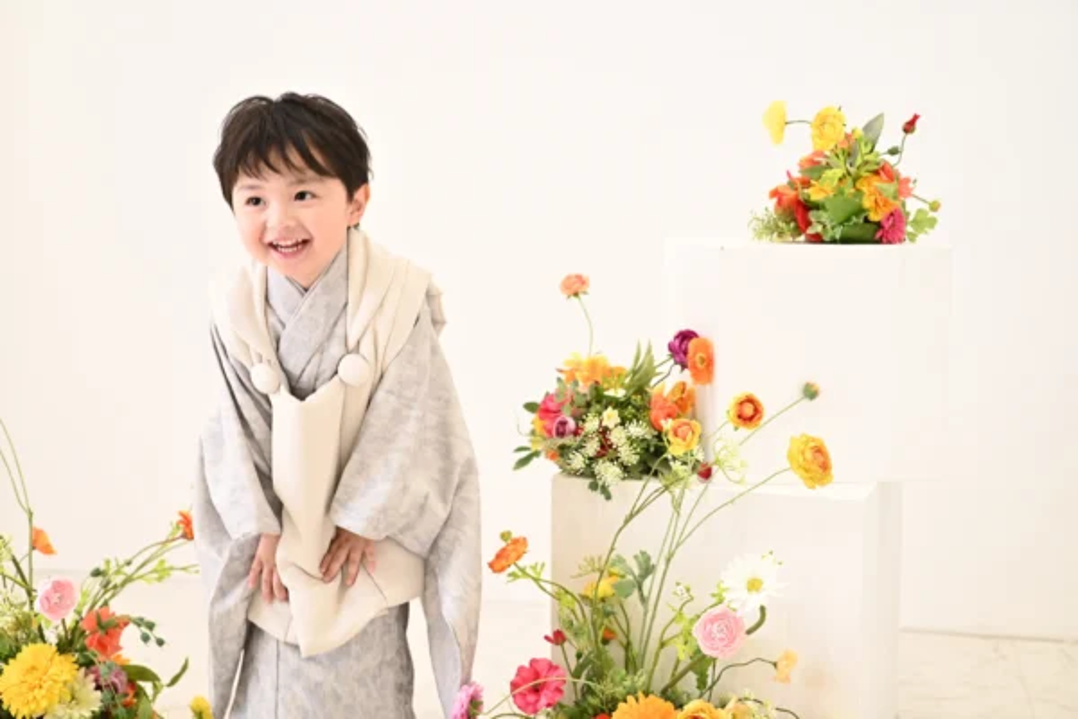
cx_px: 539
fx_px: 1497
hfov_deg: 39.6
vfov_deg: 27.0
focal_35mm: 50
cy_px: 360
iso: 320
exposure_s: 1/160
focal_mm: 50
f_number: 2.5
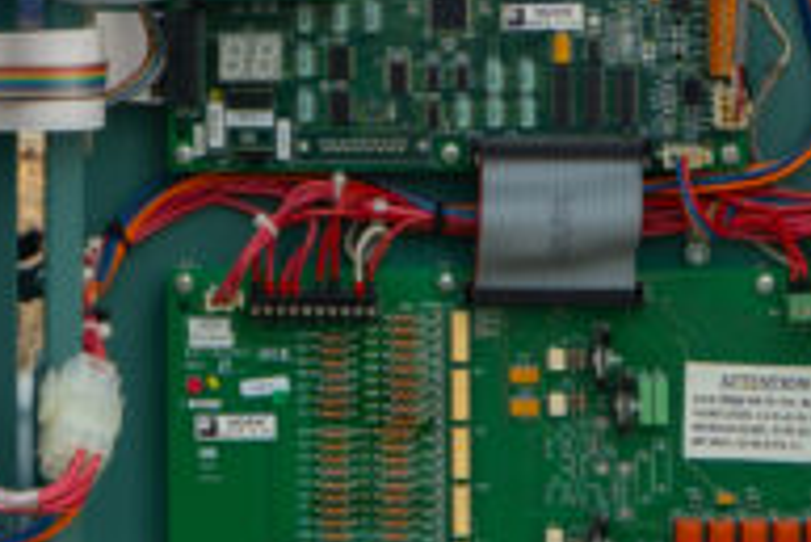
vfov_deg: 7.7
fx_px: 3945
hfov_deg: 11.7
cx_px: 172
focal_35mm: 175
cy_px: -267
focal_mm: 33
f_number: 8
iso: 160
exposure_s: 1/125
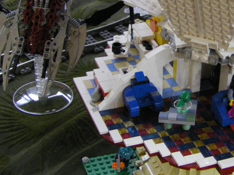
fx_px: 588
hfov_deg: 22.2
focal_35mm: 87
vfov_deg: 16.9
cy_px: 54
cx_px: 186
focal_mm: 6.3
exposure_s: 1/50
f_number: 3.5
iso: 500
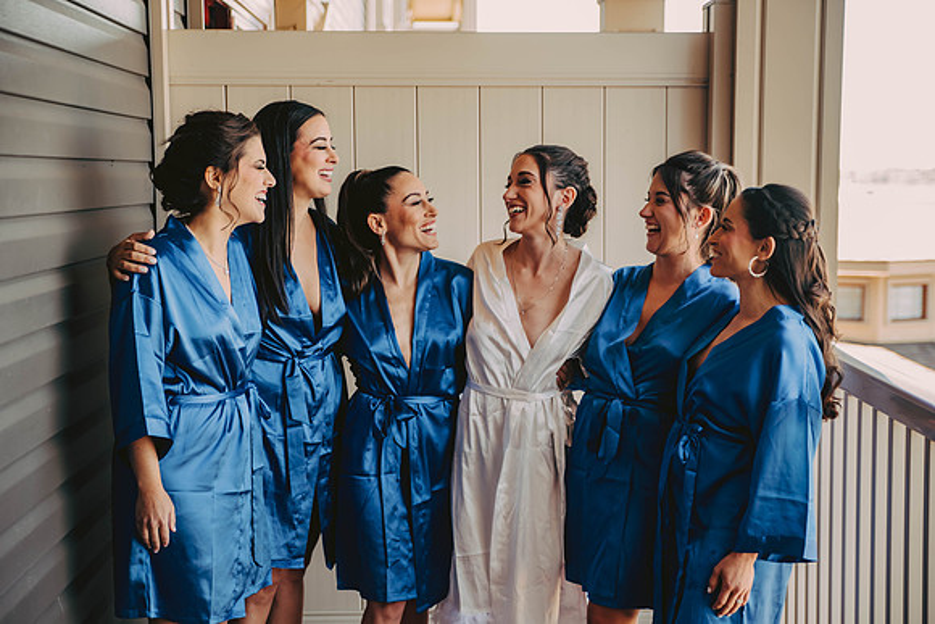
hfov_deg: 33.4
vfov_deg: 22.6
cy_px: 312
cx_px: 468
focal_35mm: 60
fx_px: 1559
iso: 320
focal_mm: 60
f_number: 2.8
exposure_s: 1/160
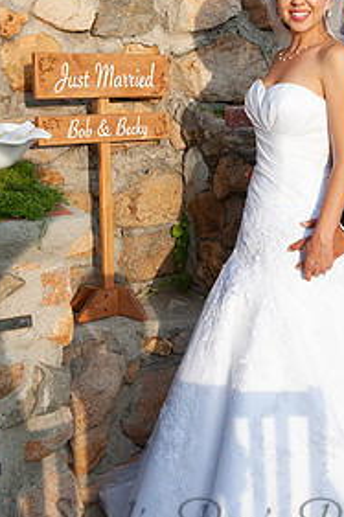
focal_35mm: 72
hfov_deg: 18.8
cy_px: 180
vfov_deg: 27.9
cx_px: 257
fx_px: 1033
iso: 200
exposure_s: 1/500
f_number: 4.5
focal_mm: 45
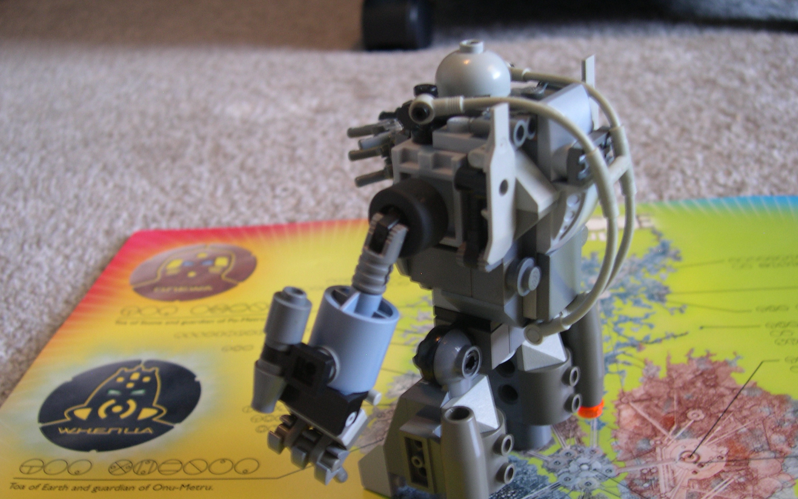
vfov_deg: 31.2
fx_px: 892
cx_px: 395
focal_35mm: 41
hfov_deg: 48.2
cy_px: 285
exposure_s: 1/4.9
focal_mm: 8
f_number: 2.8
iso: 111
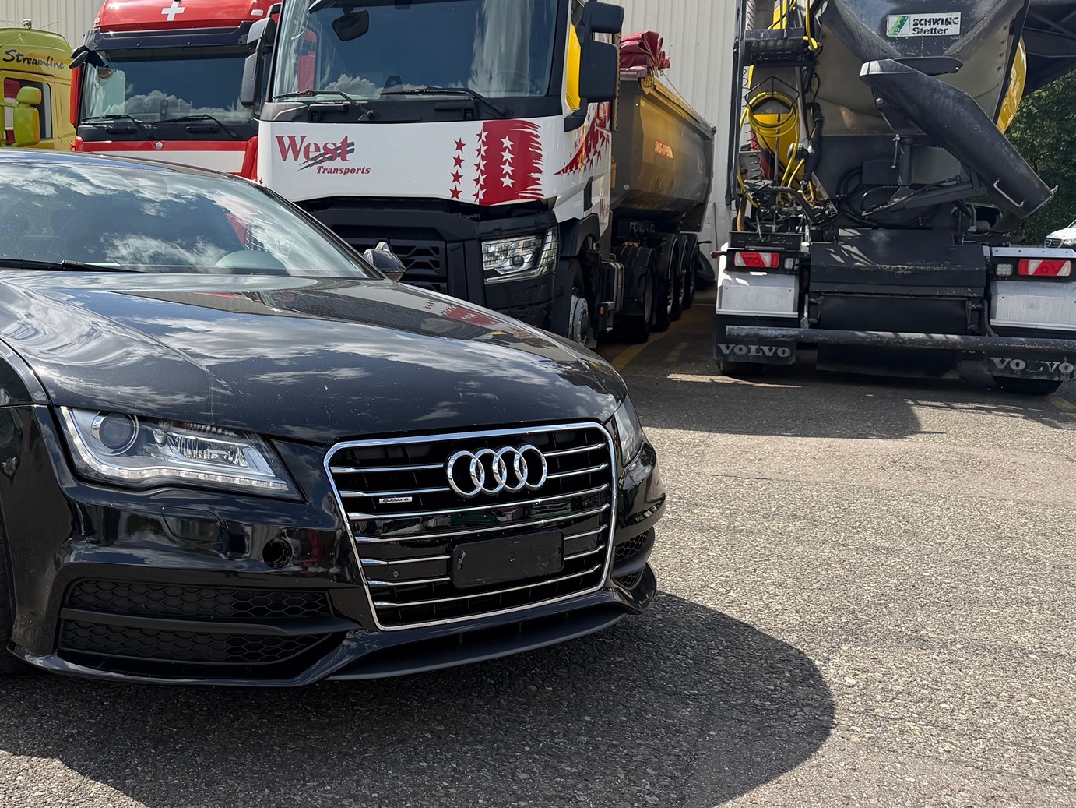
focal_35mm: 35
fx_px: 1088
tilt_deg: -6.5
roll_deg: -1.7
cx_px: 315
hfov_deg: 51.1
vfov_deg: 40.6
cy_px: 328
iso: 100
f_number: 1.78
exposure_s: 1/3953
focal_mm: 6.76
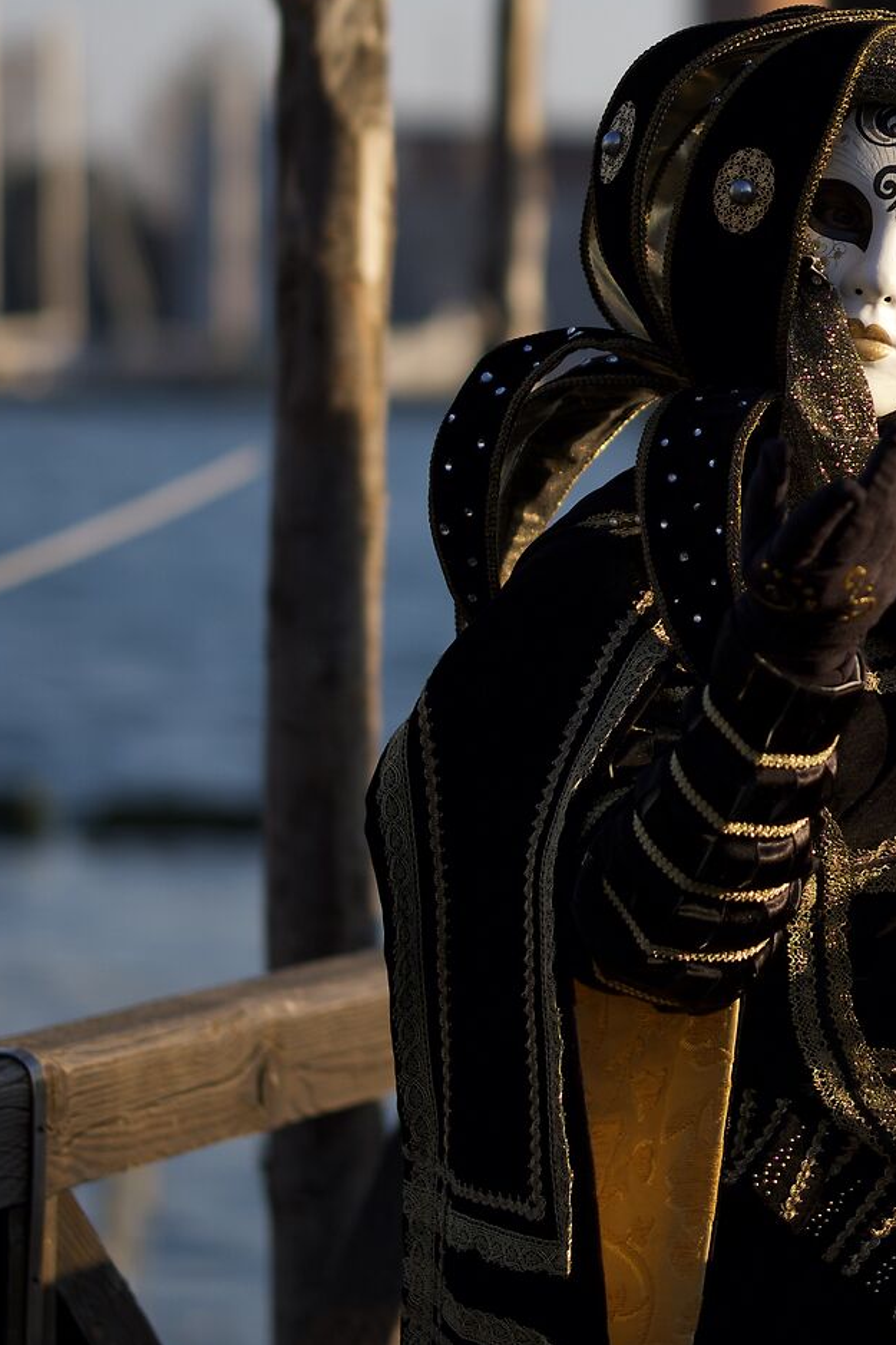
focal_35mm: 215
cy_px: 422
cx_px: 1016
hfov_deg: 6.4
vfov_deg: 9.6
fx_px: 8029
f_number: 1.4
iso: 100
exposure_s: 1/4000
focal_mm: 56
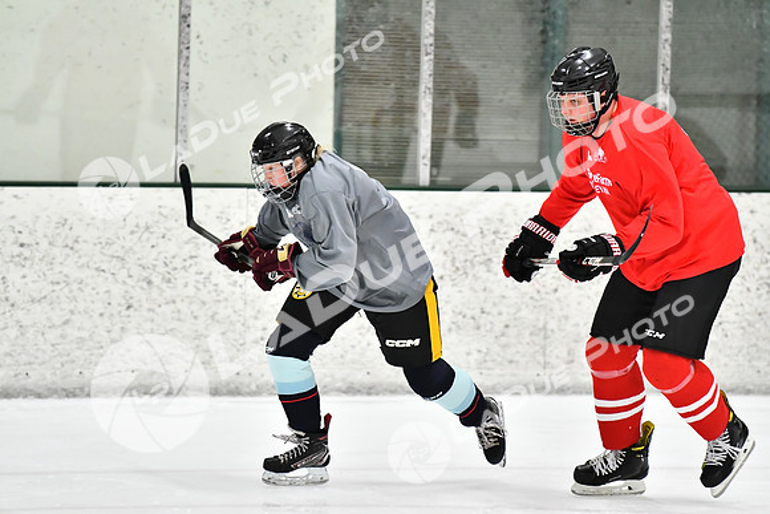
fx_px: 5937
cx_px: 385
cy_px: 257
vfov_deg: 5.0
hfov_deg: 7.4
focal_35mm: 278
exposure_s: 1/1250
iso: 5000
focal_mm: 185
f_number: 2.8
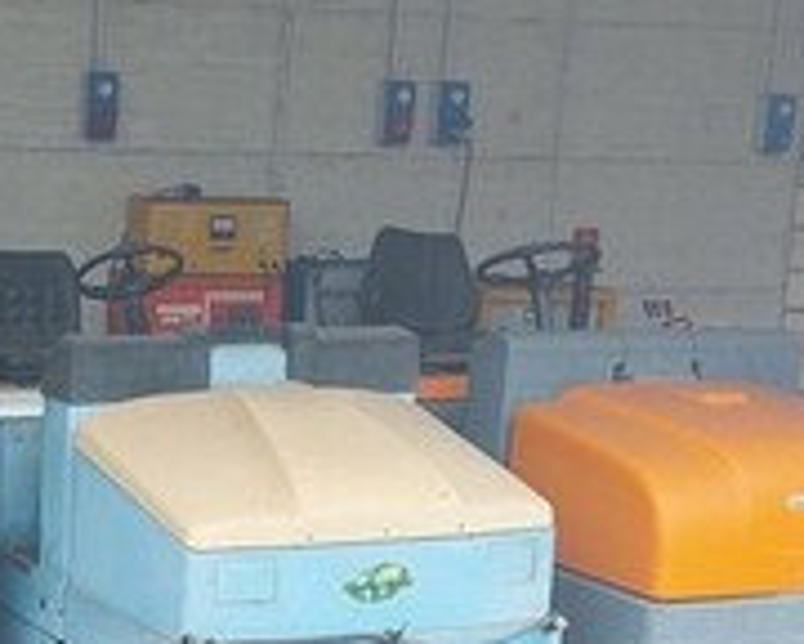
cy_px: 564
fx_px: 1856
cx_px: 9
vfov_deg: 19.3
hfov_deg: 23.5
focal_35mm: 78
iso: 80
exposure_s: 1/50
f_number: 1.8
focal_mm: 5.23
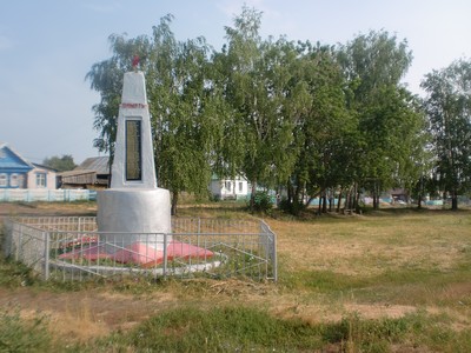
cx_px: 236
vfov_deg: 40.7
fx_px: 476
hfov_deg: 52.6
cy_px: 176
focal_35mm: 35
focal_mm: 6.3
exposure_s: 1/800
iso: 64
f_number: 3.1
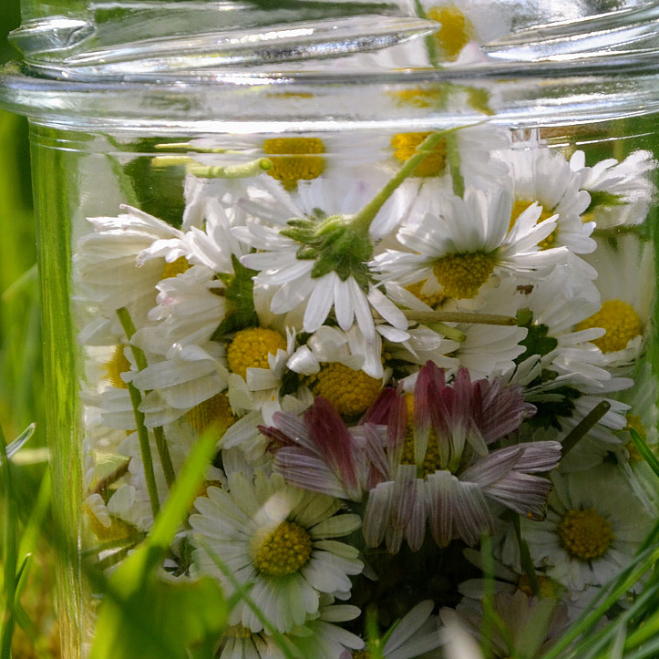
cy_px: 323
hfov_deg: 8.9
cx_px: 475
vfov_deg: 8.9
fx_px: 4243
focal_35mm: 197
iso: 200
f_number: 7.1
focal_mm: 70
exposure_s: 1/200
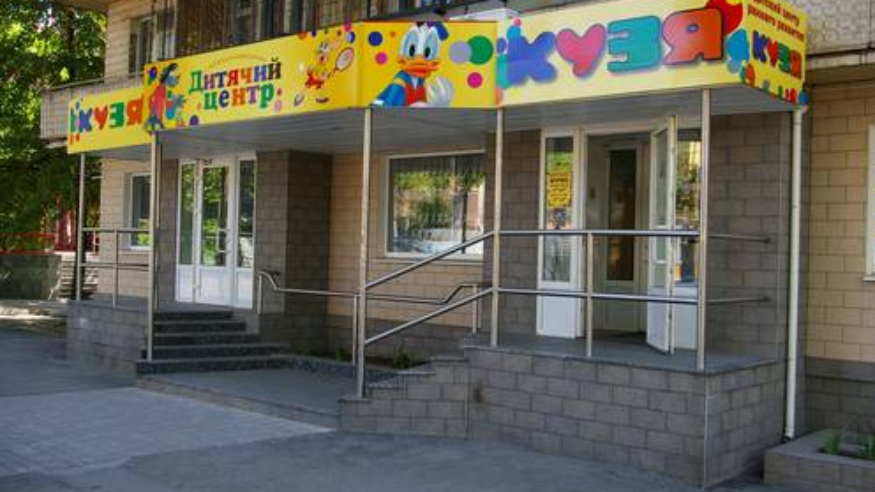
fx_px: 882
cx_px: 439
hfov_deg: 52.8
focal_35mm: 38
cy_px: 241
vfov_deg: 31.2
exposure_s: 1/60
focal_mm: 24
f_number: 5.6
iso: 200
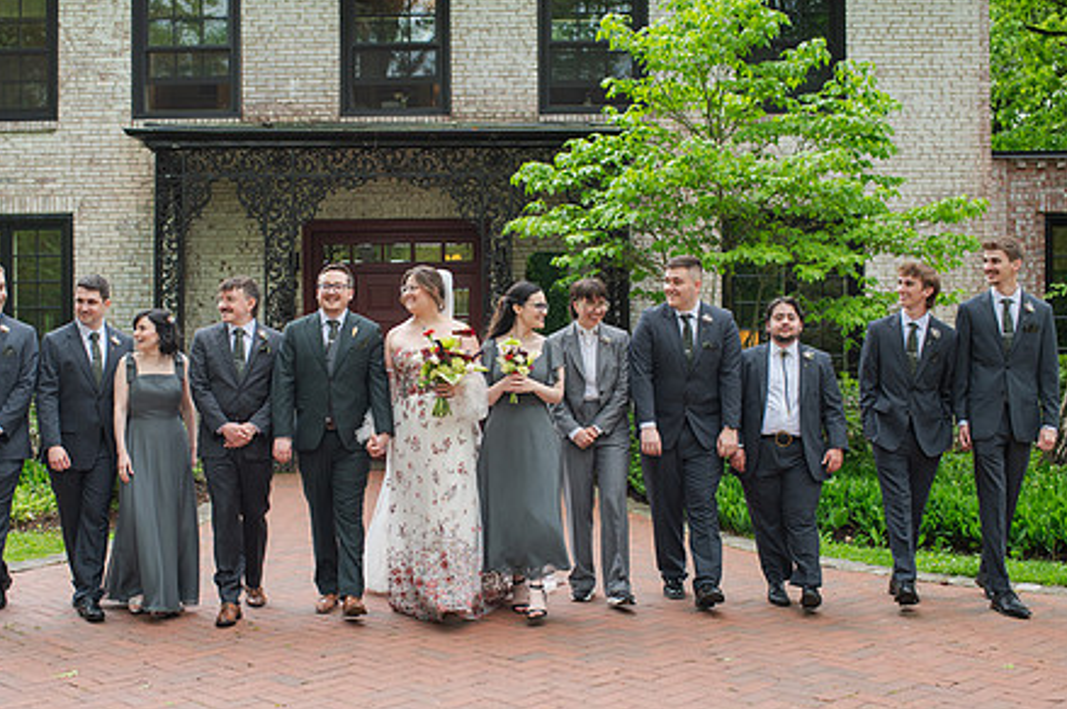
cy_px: 393
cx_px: 452
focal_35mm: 48
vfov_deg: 28.0
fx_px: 1422
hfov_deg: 41.0
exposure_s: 1/320
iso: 250
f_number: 3.5
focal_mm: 35
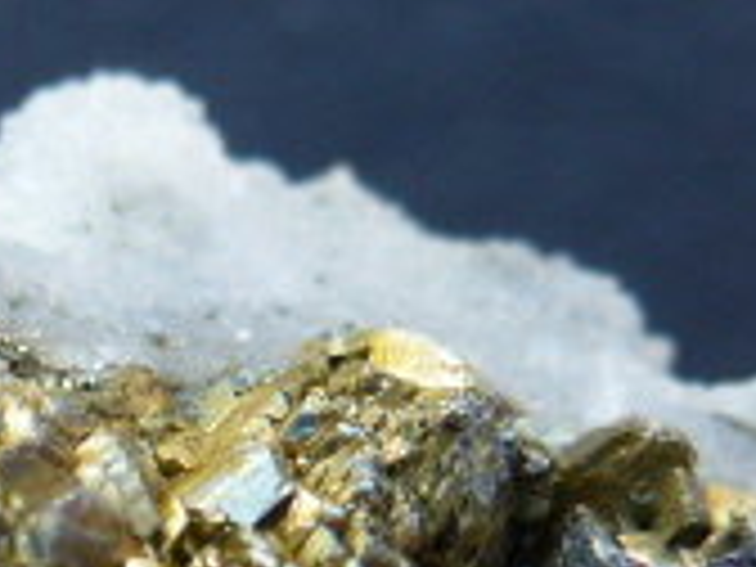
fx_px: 2992
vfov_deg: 10.8
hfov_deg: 14.1
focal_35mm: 137
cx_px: -58
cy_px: 500
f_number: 3.7
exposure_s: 1/60
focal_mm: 6.4
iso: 100
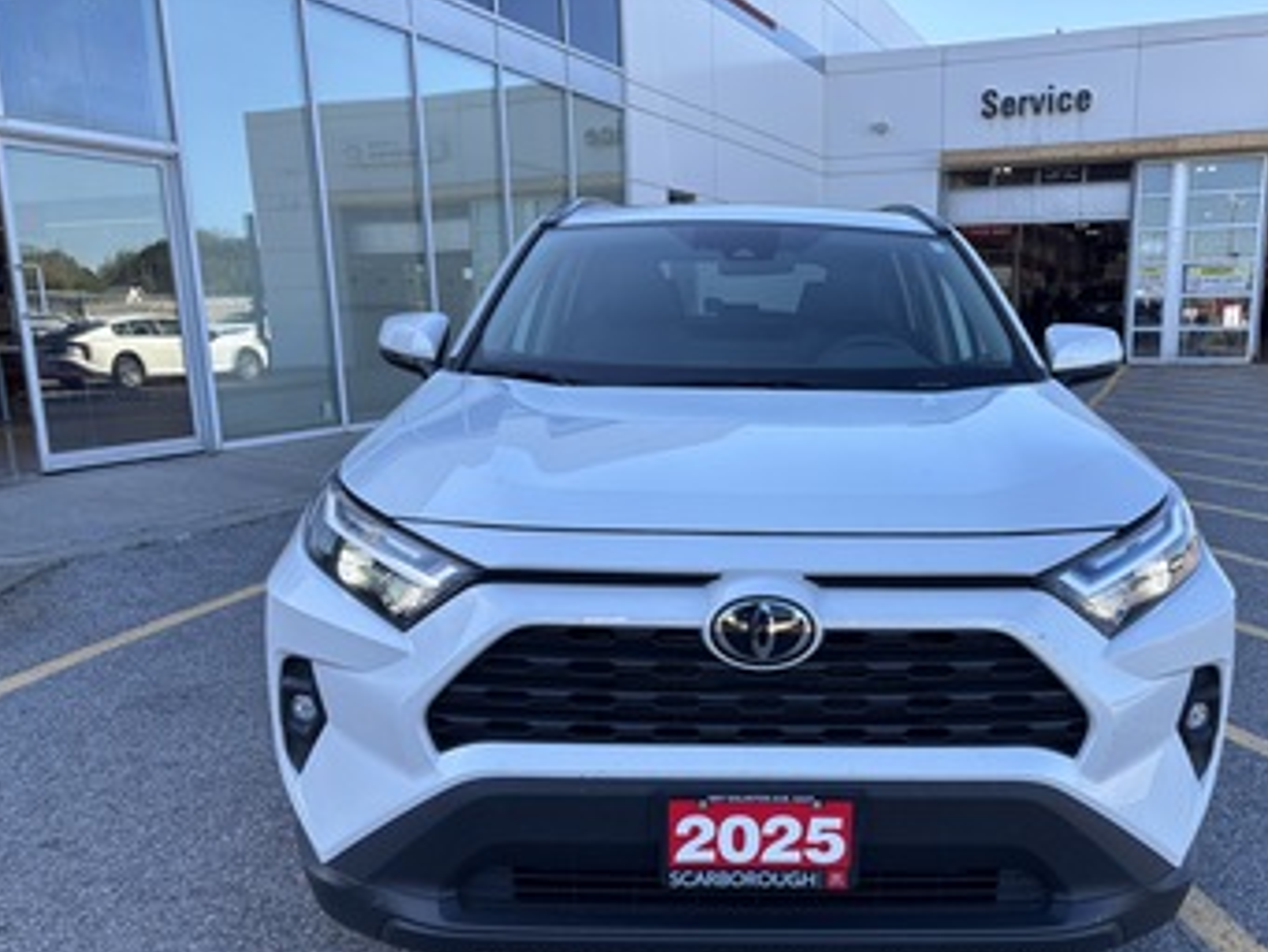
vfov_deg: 43.9
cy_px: 578
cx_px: 766
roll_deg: +0.5
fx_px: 1173
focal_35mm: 32
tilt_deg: -13.2
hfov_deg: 56.3
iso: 50
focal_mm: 5.96
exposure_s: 1/865
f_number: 1.6
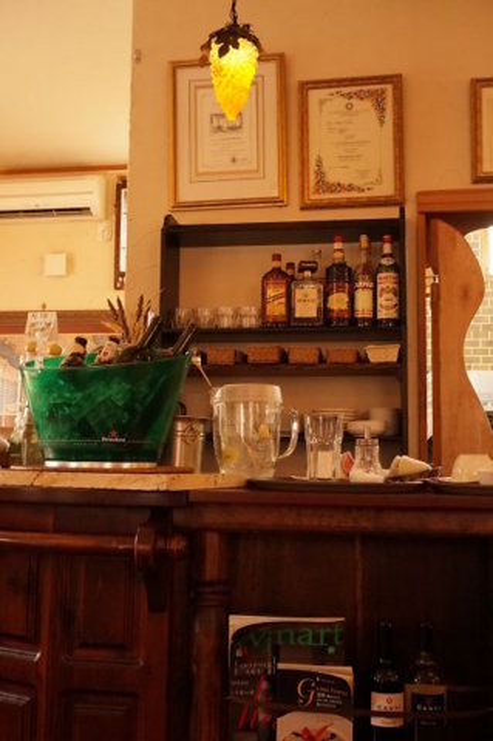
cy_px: 370
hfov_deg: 32.9
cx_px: 246
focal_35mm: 40
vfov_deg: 48.0
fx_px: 834
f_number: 8
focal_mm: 27
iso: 3200
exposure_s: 1/25
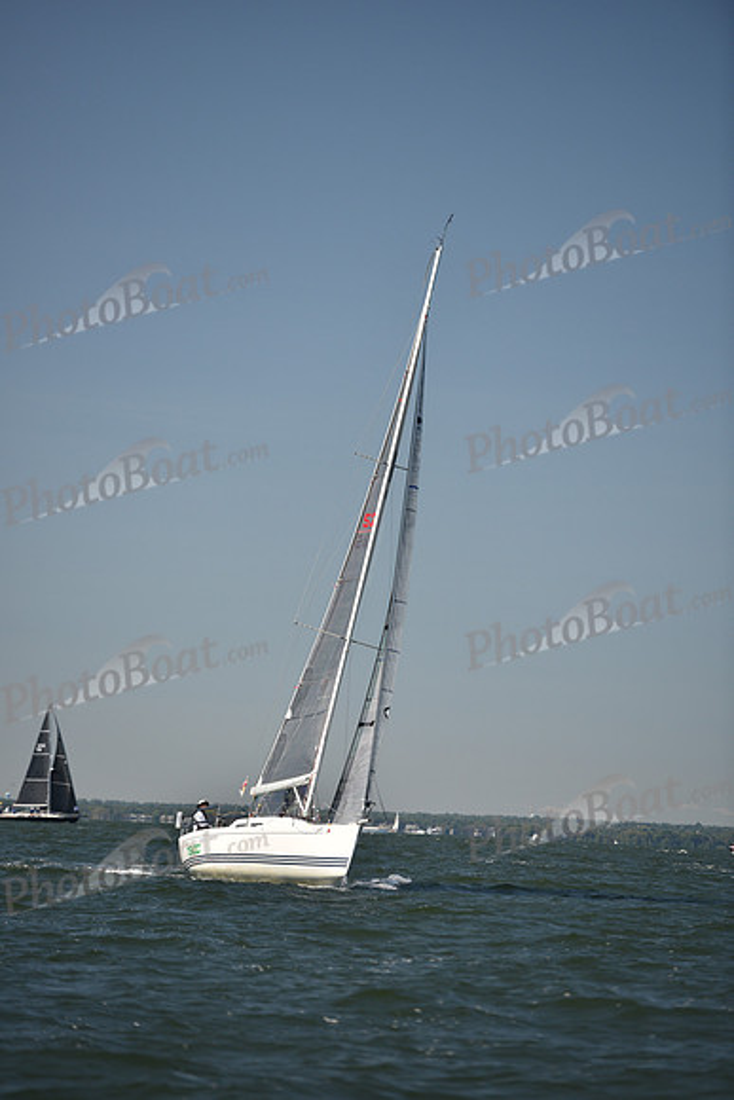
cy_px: 550
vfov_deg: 11.4
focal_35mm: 180
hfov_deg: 7.6
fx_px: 5501
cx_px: 367
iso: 250
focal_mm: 180
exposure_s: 1/1250
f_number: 3.2
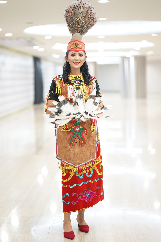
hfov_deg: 16.1
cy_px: 121
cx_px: 80
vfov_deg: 23.9
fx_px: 570
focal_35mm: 85
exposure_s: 1/40
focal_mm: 85
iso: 800
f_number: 1.8
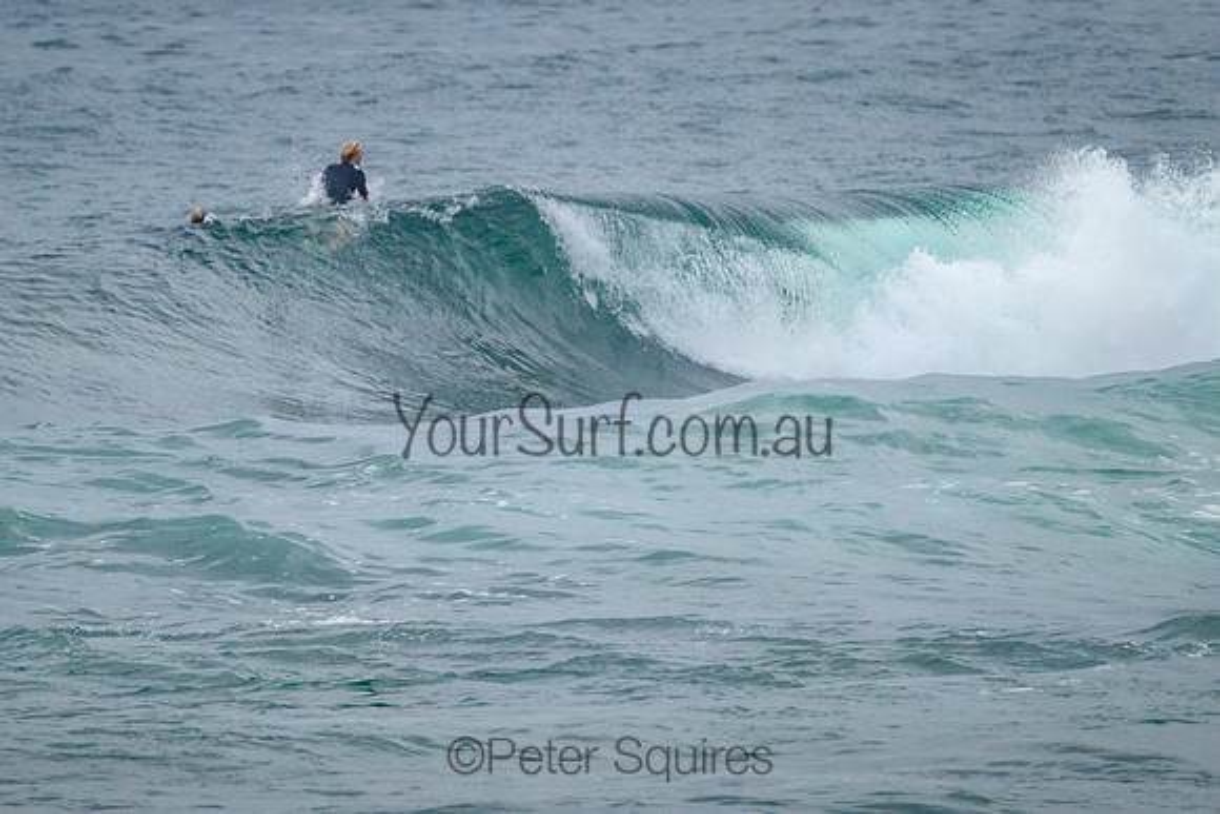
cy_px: 339
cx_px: 662
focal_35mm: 1100
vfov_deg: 1.3
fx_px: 37274
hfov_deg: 1.9
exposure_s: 1/2000
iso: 2200
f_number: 11
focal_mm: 800
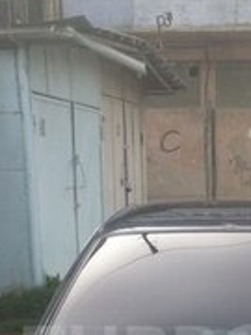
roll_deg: -0.5
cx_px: 214
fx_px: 773
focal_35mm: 80
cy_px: 354
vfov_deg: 23.2
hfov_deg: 18.2
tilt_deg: -12.4
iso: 32
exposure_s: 1/707
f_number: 2.2
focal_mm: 4.15
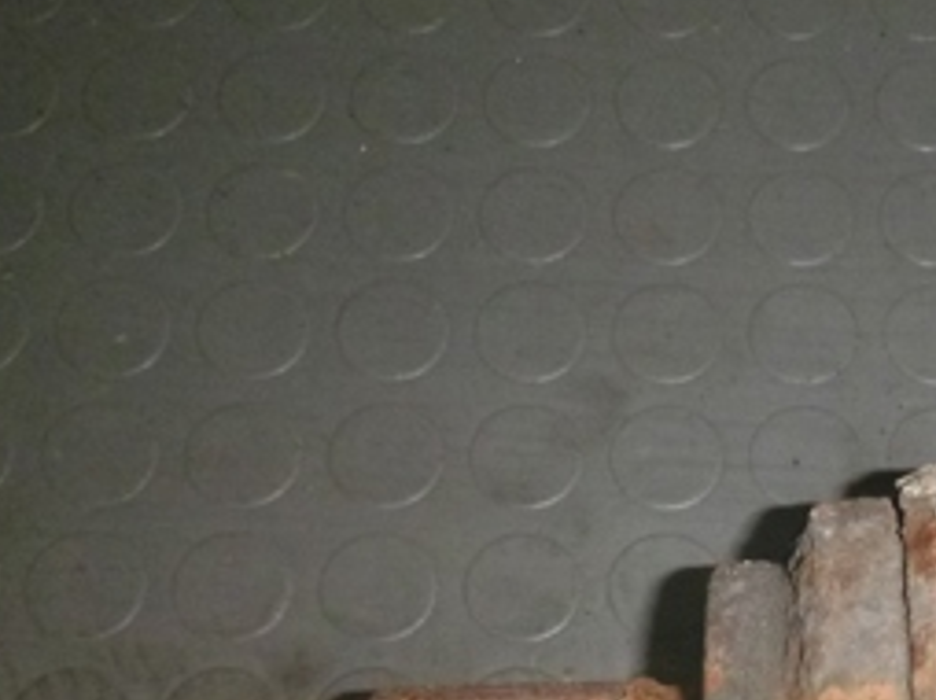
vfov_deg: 22.0
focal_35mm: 63
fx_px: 1702
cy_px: 766
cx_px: 888
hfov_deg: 29.2
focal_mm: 4.5
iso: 400
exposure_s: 1/60
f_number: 3.9
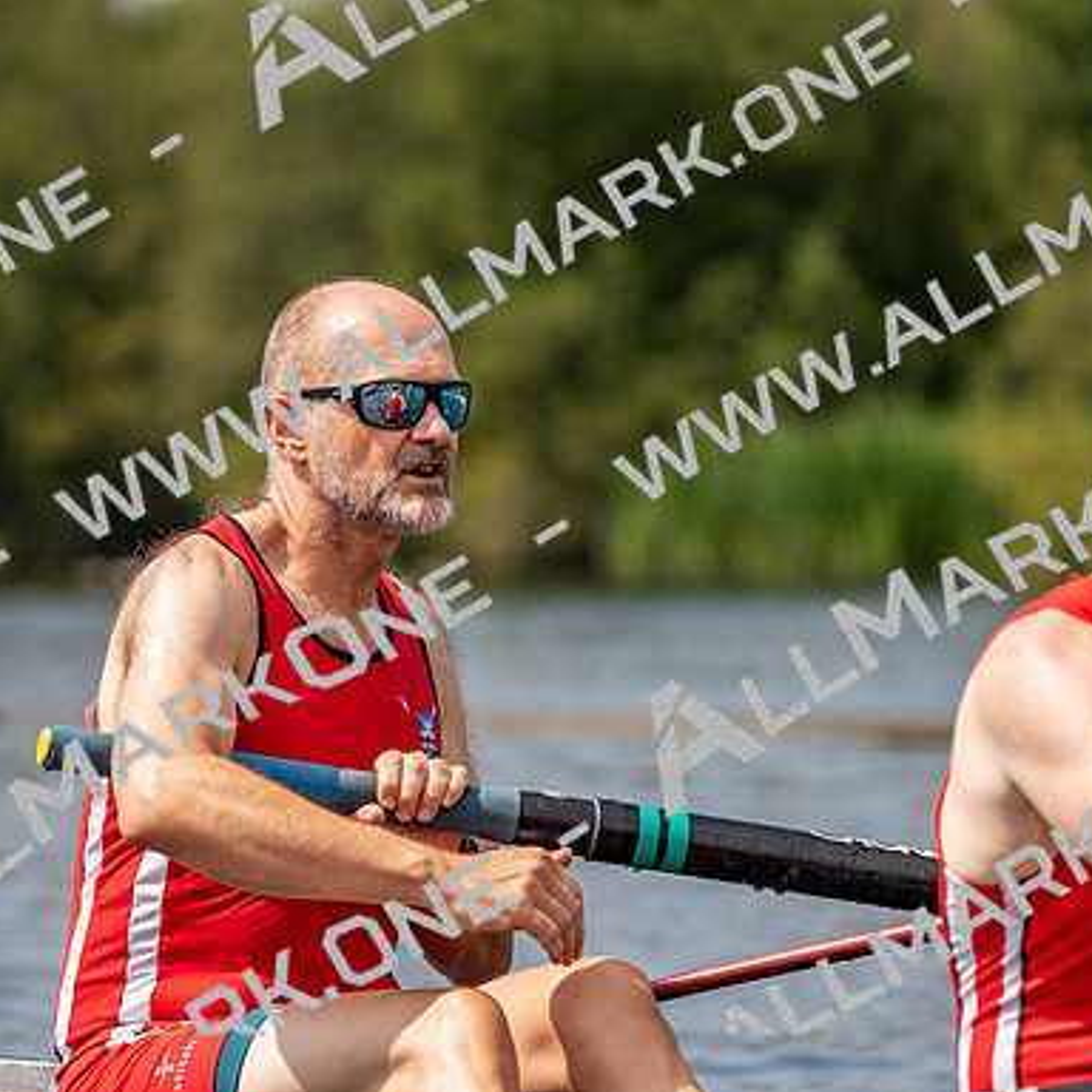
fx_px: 12599
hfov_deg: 5.0
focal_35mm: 353
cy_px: 547
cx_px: 407
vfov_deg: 5.0
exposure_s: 1/1600
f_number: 5.6
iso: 250
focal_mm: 275
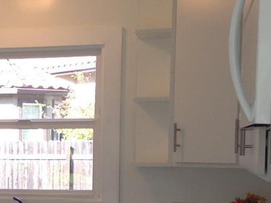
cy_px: 207
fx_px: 892
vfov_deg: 12.8
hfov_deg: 16.4
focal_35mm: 114
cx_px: -70
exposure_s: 1/120
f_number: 2.4
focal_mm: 4.12
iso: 64
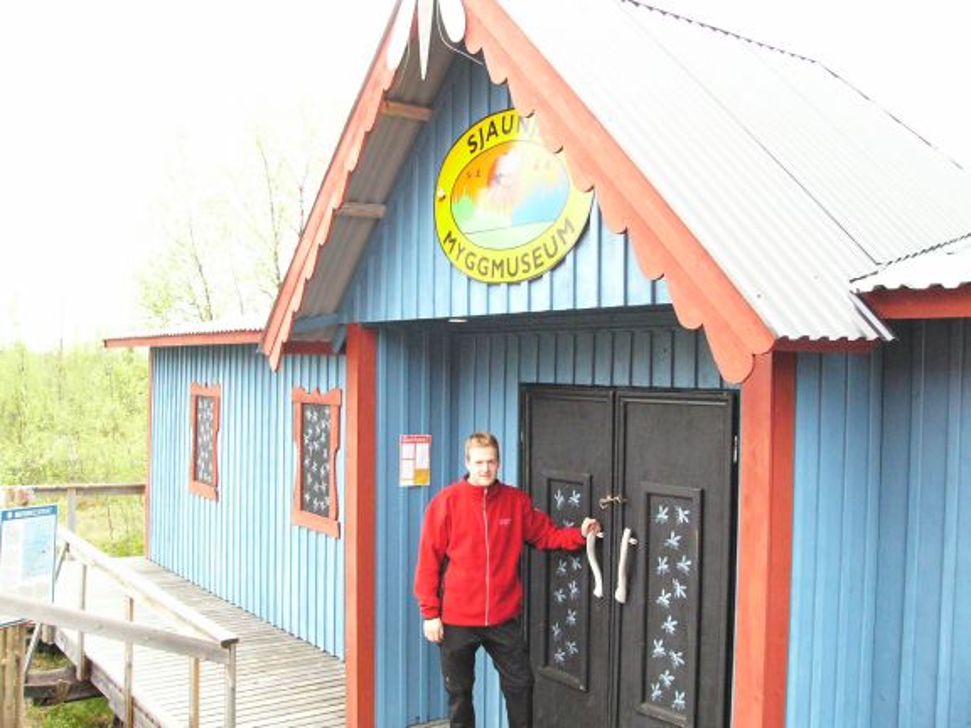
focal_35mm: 36
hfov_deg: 51.4
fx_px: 1010
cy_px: 364
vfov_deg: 39.7
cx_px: 486
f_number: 3.3
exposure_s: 1/200
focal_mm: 6
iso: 400
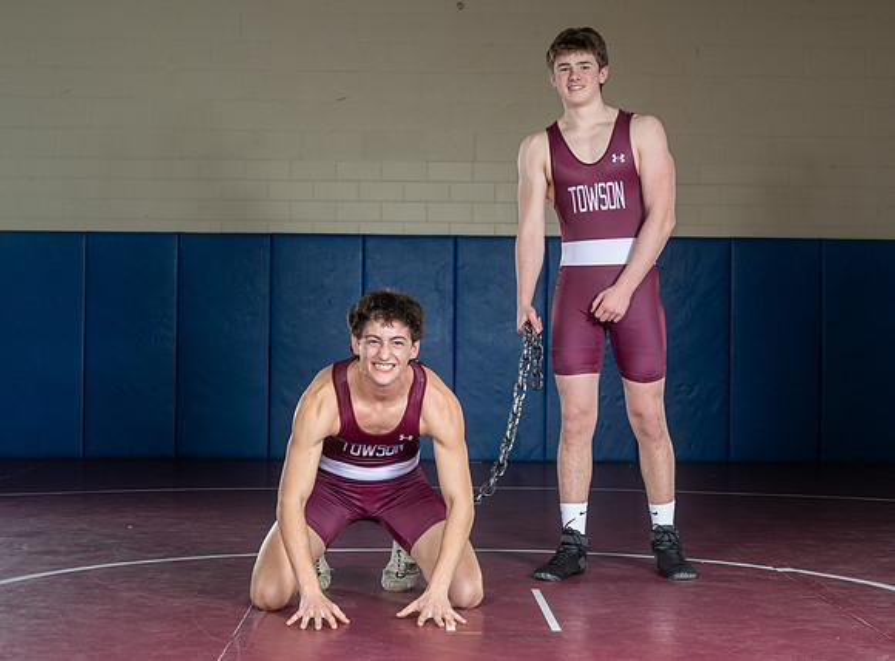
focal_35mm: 65
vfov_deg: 22.5
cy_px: 325
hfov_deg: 30.2
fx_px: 1658
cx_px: 433
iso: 125
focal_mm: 53
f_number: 6.3
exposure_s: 1/200
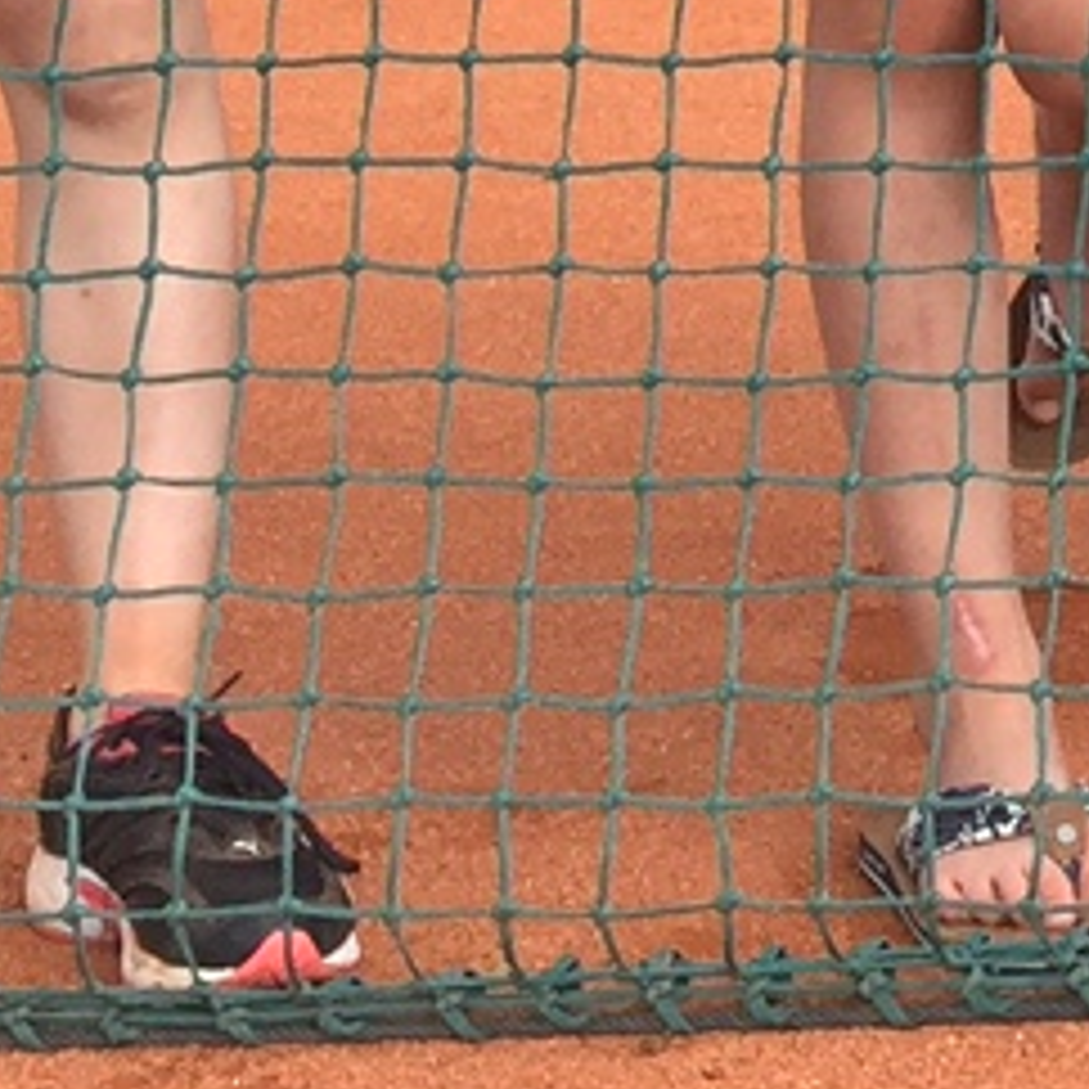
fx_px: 6157
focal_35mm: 173
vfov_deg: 9.4
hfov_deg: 9.5
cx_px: 2056
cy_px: -1188
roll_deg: +0.5
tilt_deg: +1.5
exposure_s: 1/494
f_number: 2.2
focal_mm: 4.15
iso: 32
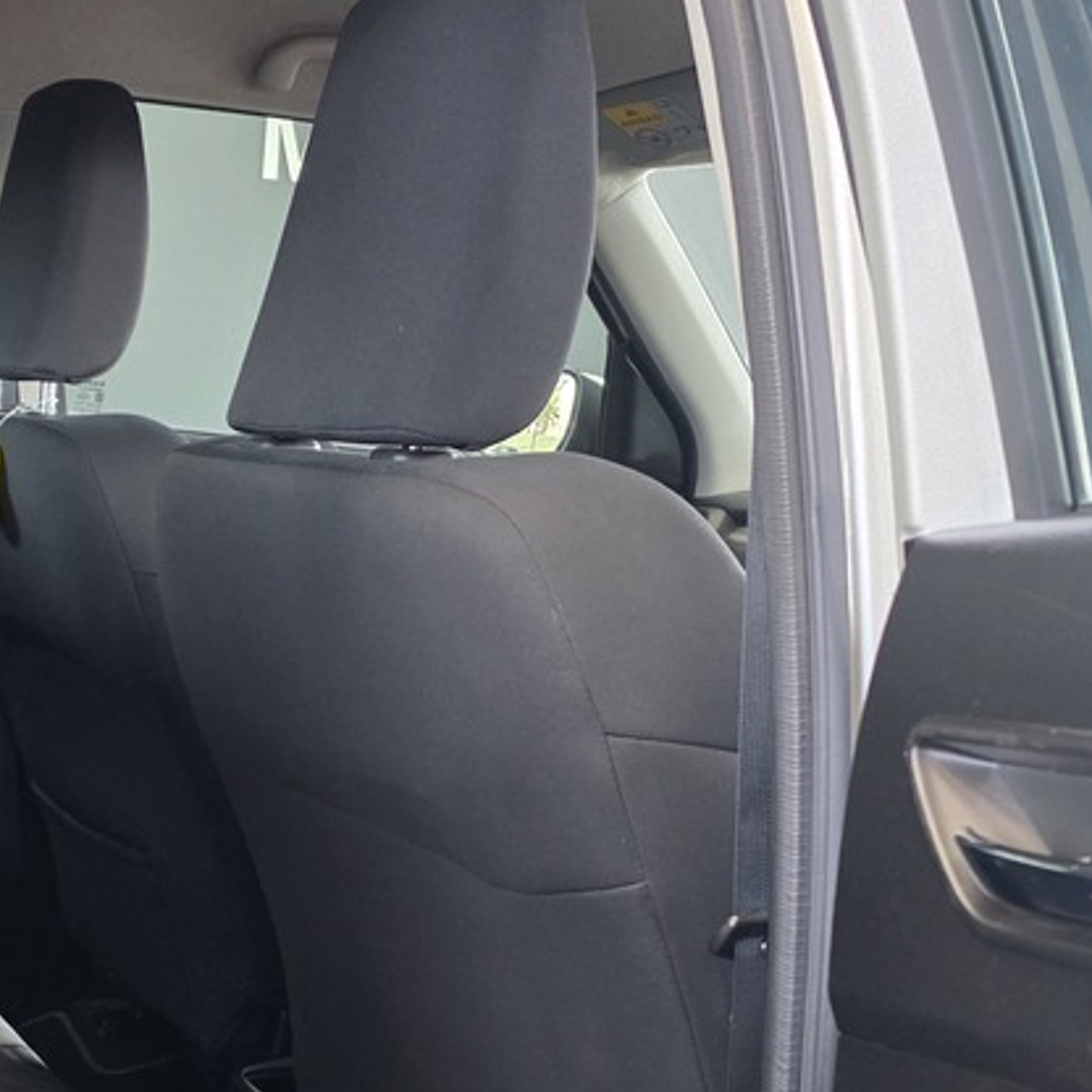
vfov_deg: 33.1
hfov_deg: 32.1
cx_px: 81
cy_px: 872
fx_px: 1785
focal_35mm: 50
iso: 400
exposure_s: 1/100
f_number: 1.7
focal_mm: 6.25
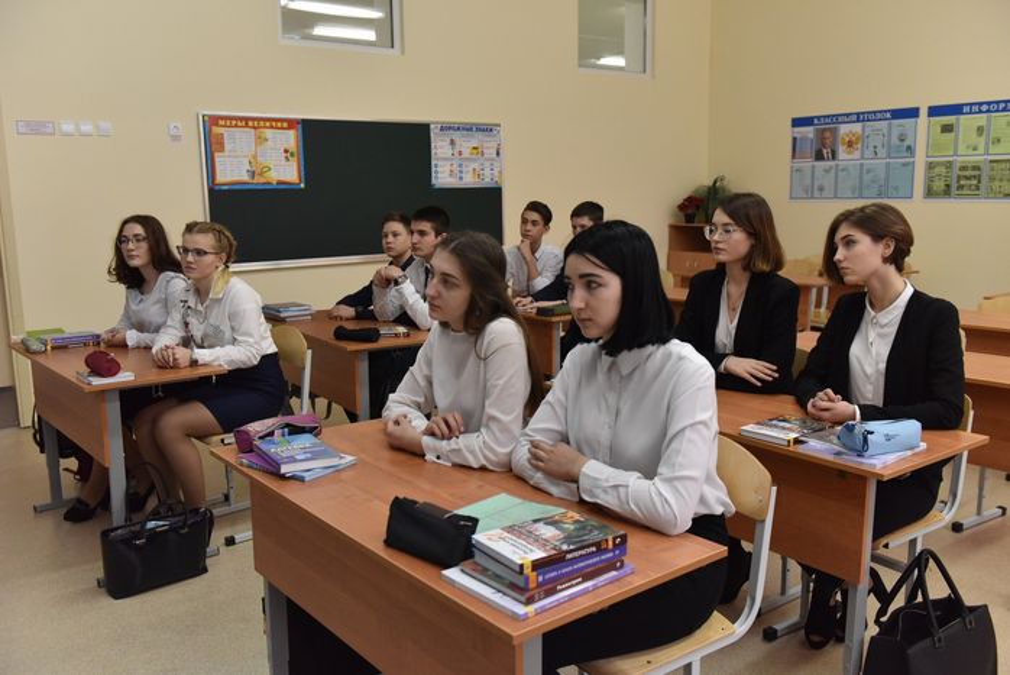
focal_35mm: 32
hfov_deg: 58.7
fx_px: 898
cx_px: 505
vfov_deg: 41.2
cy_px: 338
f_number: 4.5
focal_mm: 32
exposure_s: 1/500
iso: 4000
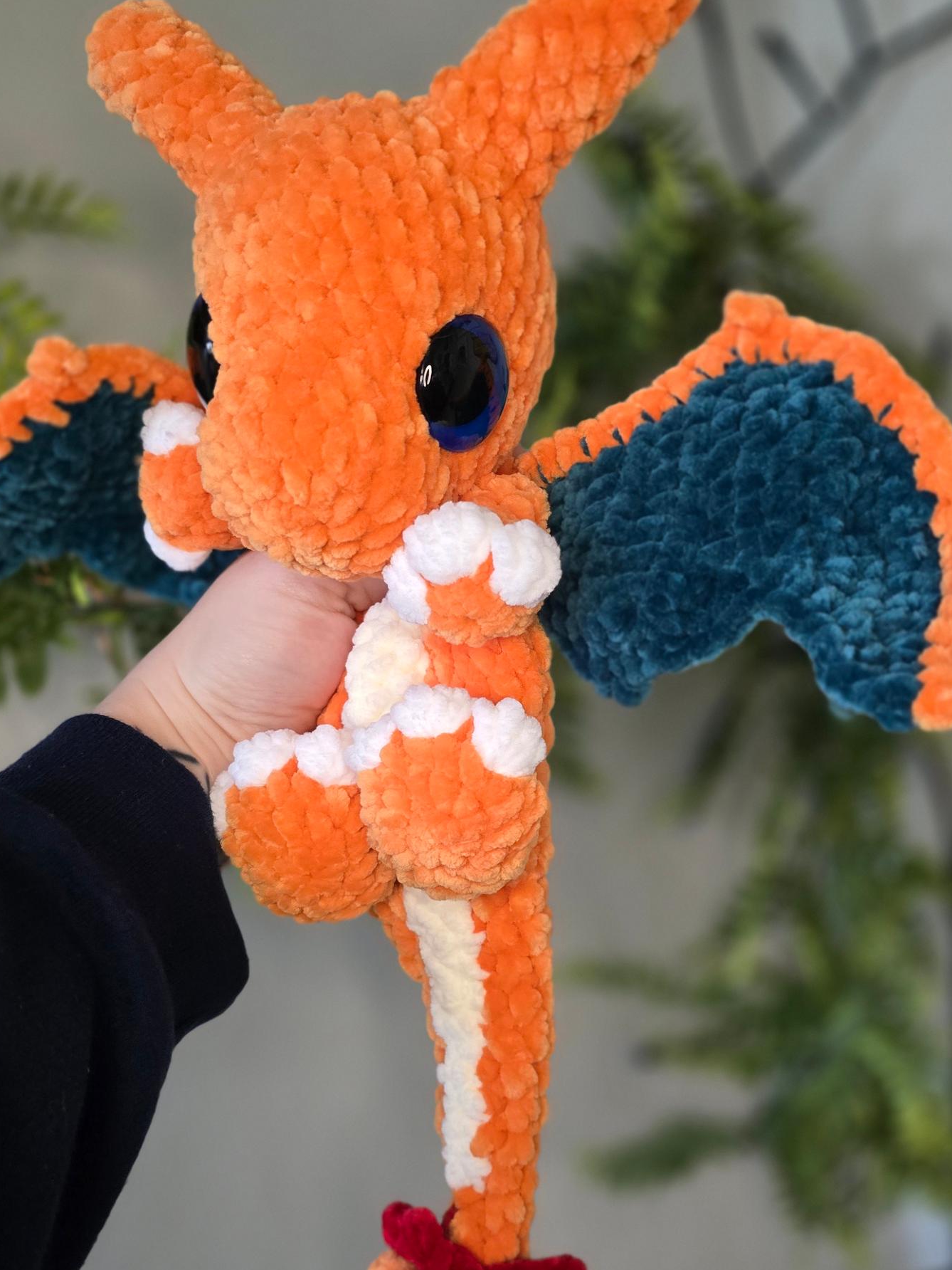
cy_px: 739
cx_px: 470
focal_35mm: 33
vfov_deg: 55.1
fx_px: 1210
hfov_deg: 42.9
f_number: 1.7
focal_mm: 6.3
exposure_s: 1/120
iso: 1000
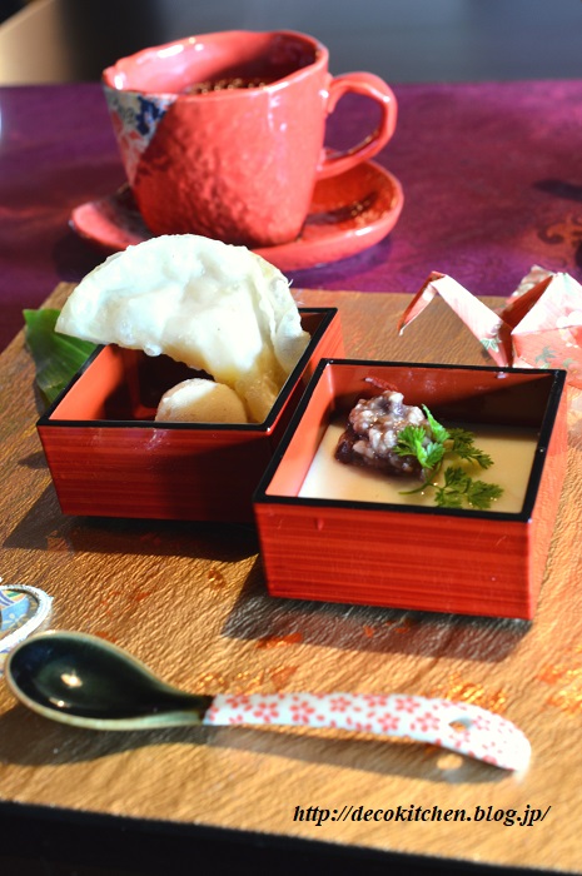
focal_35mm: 60
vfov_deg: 33.4
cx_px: 291
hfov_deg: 22.6
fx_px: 1458
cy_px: 438
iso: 200
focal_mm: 40
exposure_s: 1/4
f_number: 9
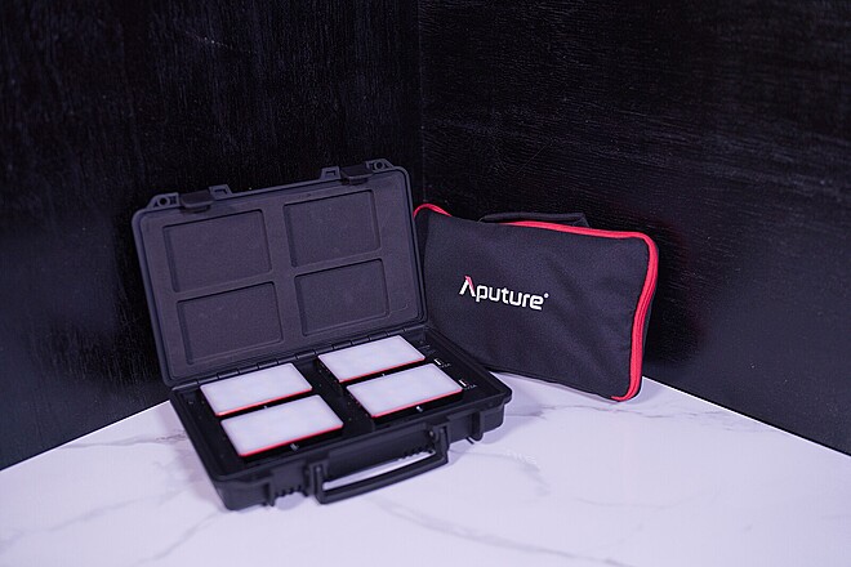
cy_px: 284
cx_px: 426
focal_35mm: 35
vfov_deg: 37.9
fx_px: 827
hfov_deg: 54.4
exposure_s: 1/200
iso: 400
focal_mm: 35
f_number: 2
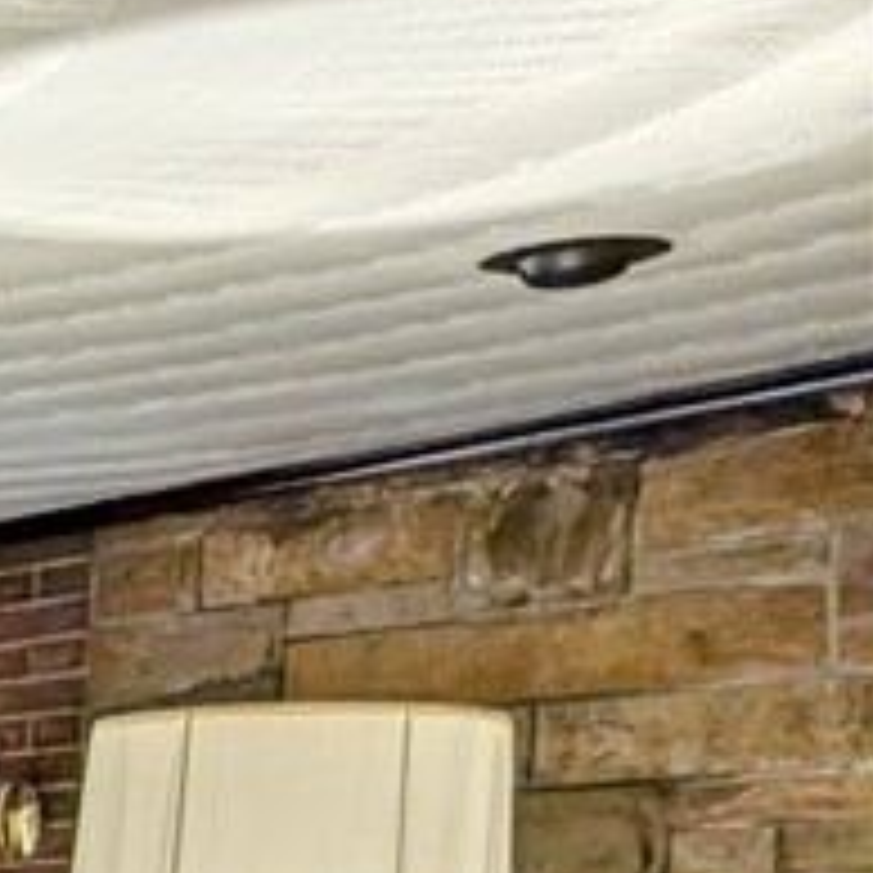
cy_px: 1298
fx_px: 3196
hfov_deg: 11.7
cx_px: -1422
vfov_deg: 14.5
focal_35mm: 112
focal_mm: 6.9
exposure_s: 1/168
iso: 20
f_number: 1.68
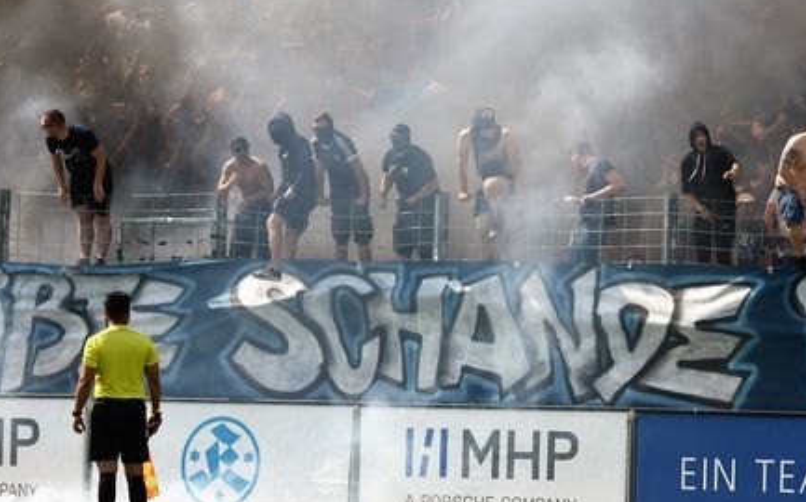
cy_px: 179
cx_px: 313
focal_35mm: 322
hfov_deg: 6.5
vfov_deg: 4.1
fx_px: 7069
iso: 125
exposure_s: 1/1000
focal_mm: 160
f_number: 4.5
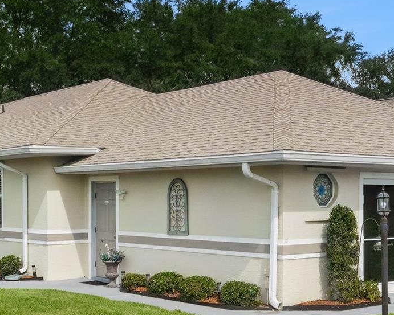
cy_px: 218
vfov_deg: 24.1
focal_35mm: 63
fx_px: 735
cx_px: 198
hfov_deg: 30.0
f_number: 9
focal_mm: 29
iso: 400
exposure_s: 1/8000
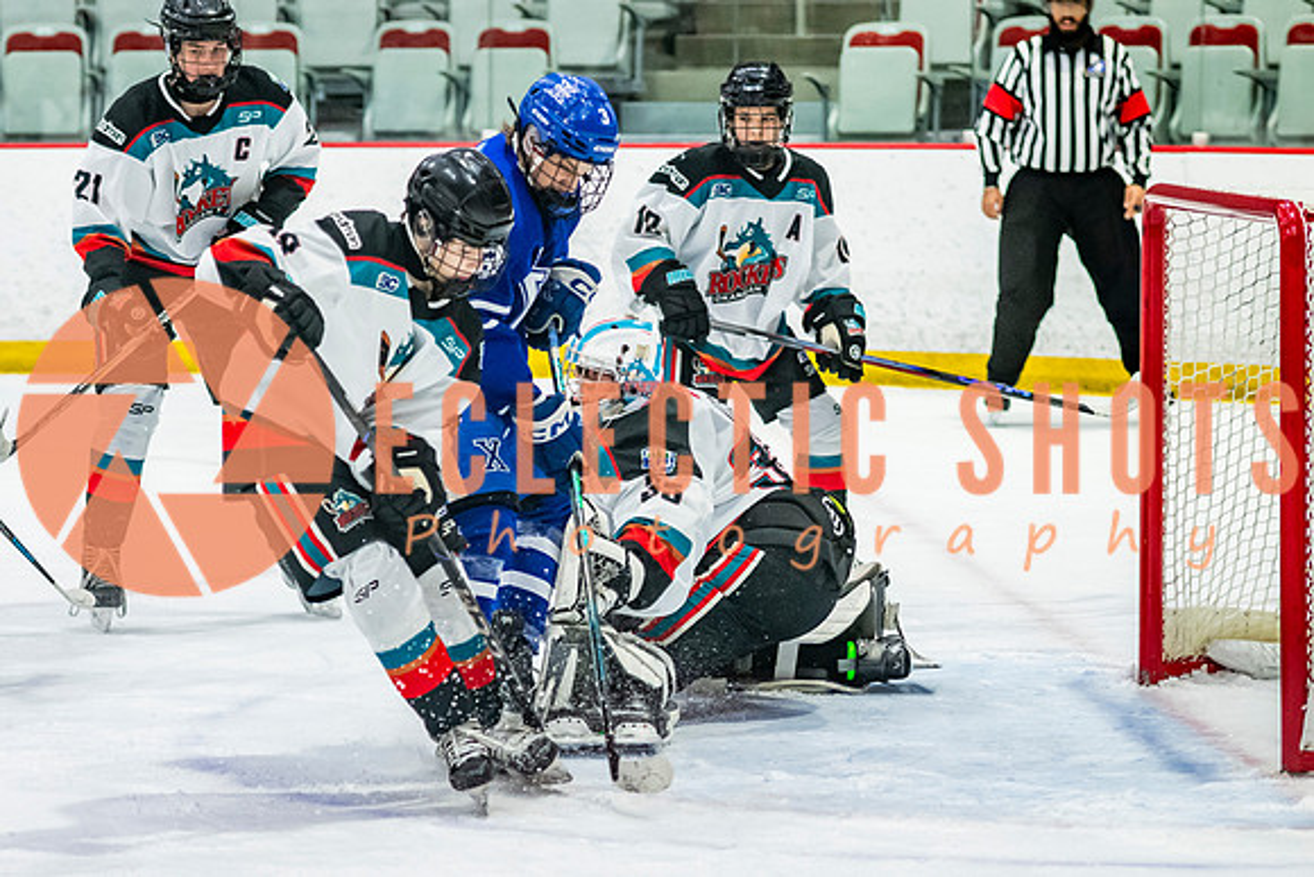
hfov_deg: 11.5
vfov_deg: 7.7
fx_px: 6507
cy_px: 538
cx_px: 501
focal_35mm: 178
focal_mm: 95
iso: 1600
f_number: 3.2
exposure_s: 1/800
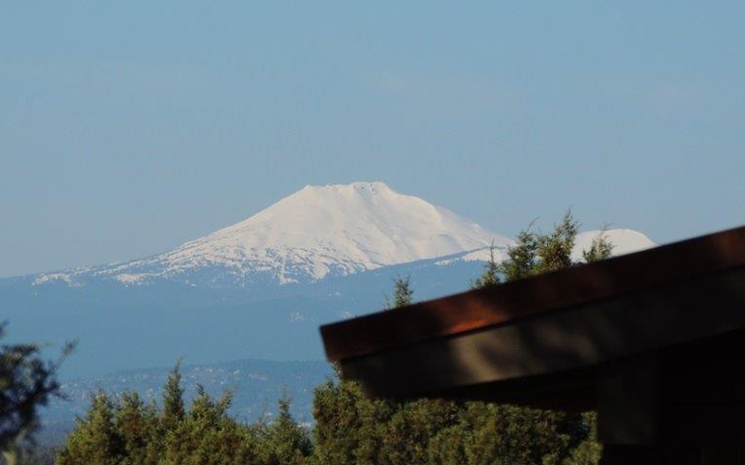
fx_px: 9276
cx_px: 296
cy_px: 159
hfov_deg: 4.6
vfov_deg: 2.9
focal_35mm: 457
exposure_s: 1/1000
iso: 100
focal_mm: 57.9
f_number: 4.8
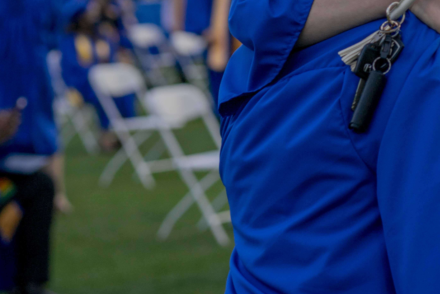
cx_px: 284
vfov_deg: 7.4
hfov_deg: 11.2
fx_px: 2249
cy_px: 44
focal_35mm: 184
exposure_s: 1/640
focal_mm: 85
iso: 100
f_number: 3.2
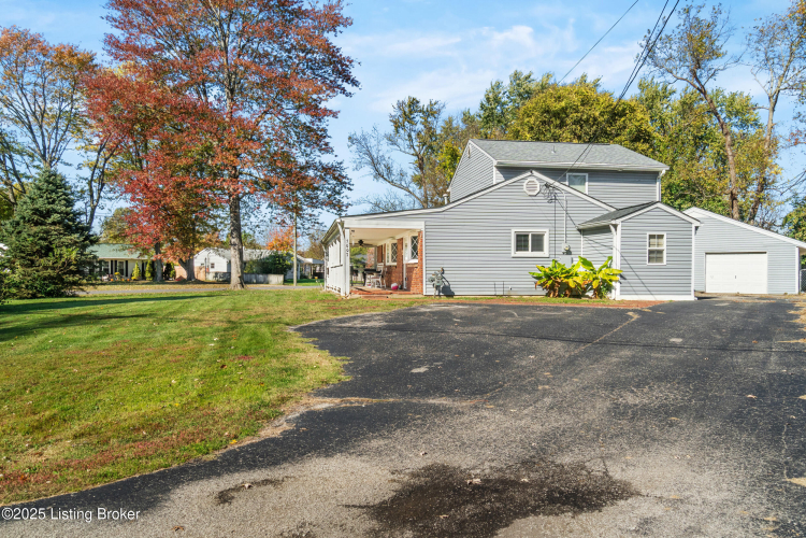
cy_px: 269
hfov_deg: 67.4
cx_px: 403
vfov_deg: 47.9
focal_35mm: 27
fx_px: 604
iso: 400
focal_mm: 18
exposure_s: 1/1250
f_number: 8
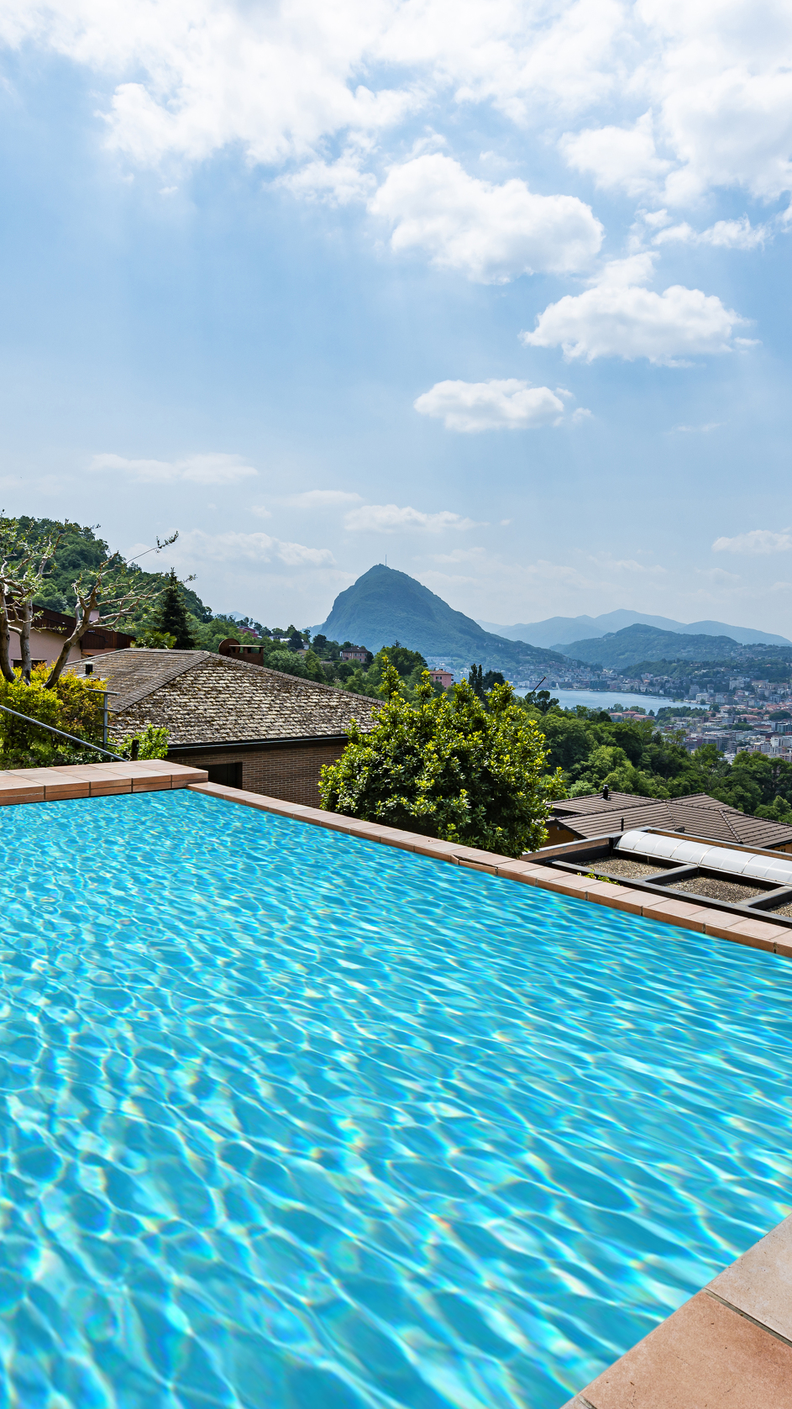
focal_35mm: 24
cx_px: 477
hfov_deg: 47.4
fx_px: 896
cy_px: 700
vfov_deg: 76.3
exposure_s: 1/640
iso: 100
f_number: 8
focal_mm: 15
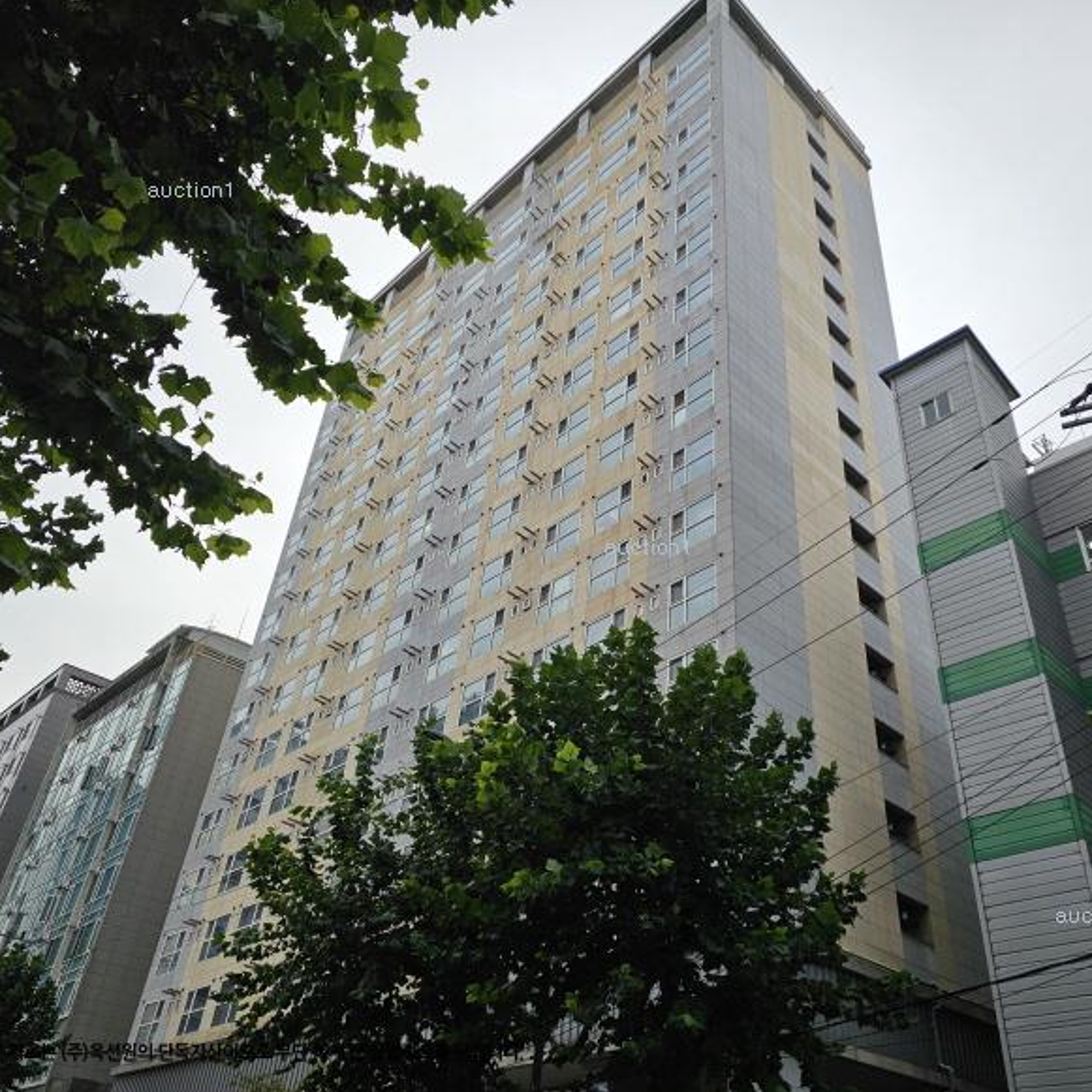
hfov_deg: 56.9
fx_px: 999
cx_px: 647
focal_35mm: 28
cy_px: 560
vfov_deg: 57.3
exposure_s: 1/994
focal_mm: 6.3
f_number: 1.7
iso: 12
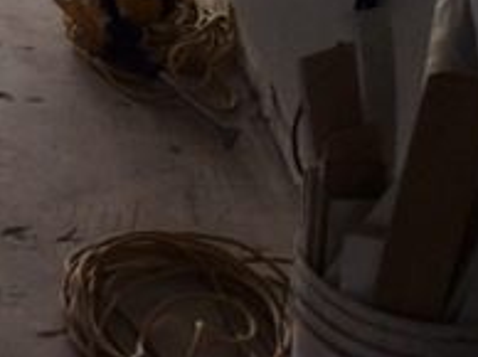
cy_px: -153
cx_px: -278
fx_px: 1503
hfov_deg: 16.2
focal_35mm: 109
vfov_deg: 12.9
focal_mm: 3.3
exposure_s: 1/120
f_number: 2.4
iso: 50
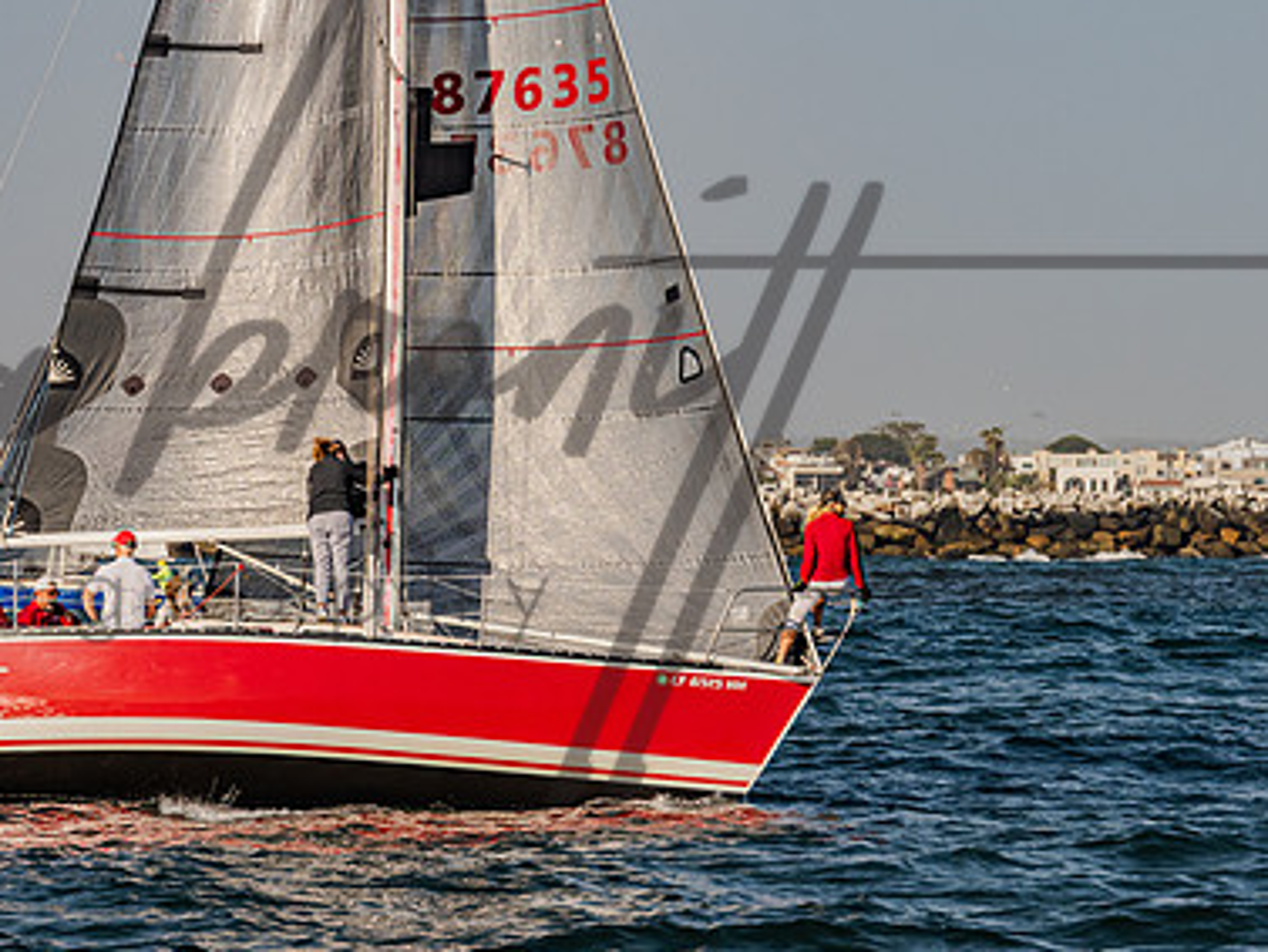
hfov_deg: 10.3
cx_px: 319
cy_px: 358
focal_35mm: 191
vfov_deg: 7.8
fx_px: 6999
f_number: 6.3
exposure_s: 1/2000
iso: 400
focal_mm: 110
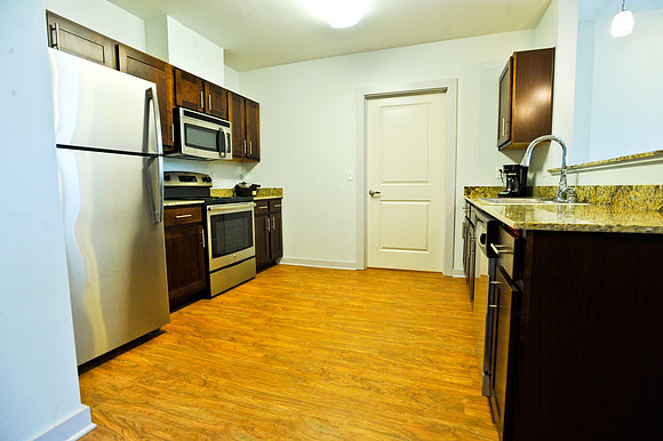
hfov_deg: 93.3
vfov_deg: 70.4
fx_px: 313
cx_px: 332
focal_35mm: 17
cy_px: 220
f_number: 5.6
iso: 1250
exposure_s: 1/40
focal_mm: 17
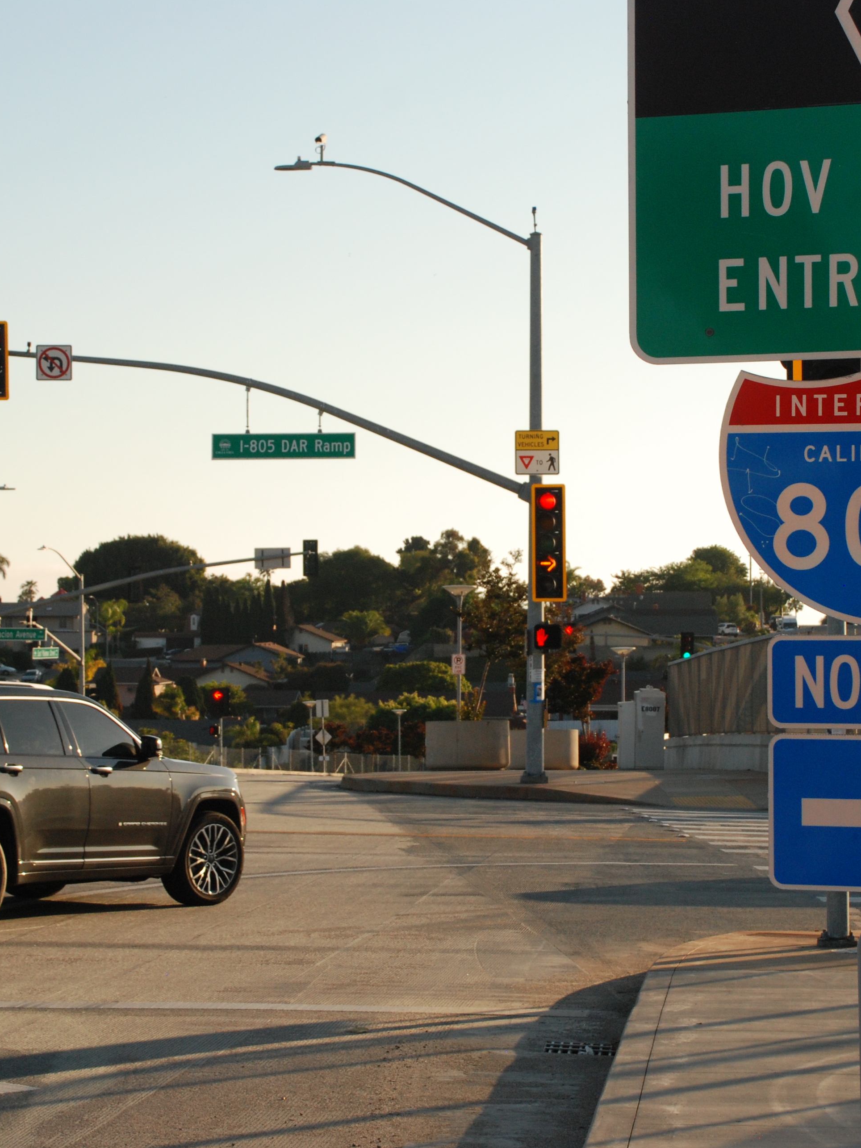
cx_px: 503
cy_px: 576
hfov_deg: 17.0
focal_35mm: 87
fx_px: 2885
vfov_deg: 22.5
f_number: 8
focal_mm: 40
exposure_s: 1/640
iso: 400
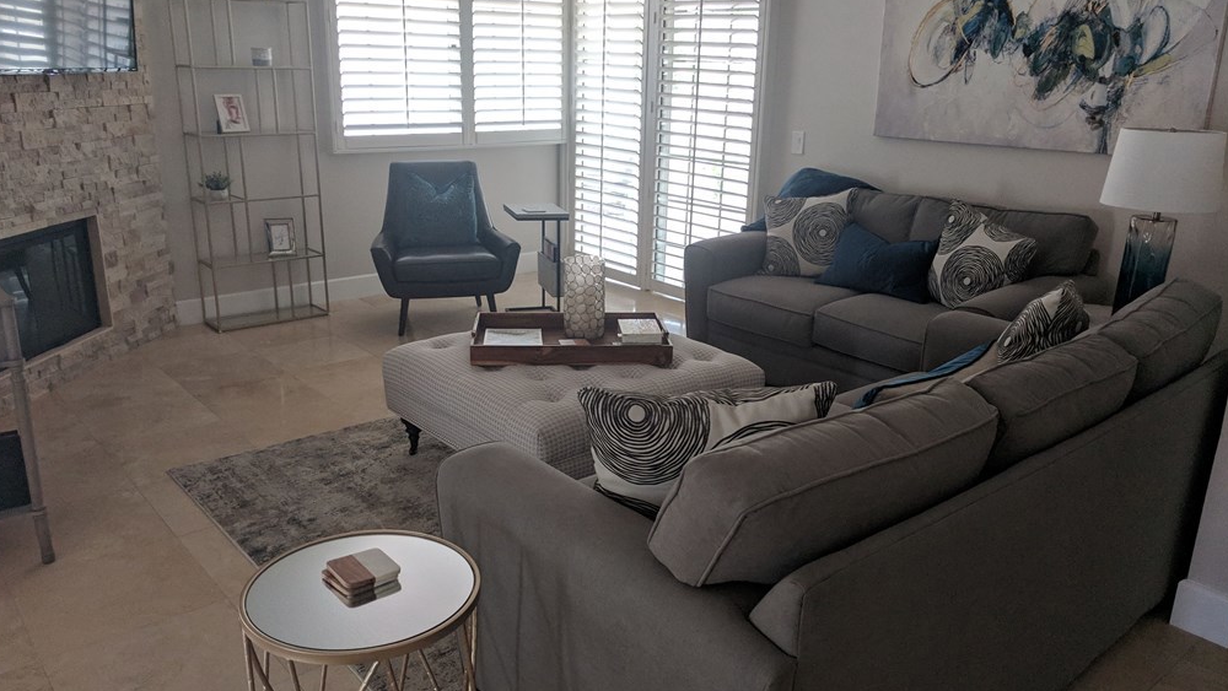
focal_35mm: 29
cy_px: 340
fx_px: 944
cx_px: 614
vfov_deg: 40.2
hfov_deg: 66.1
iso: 399
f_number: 2
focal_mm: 4.67
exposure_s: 1/60
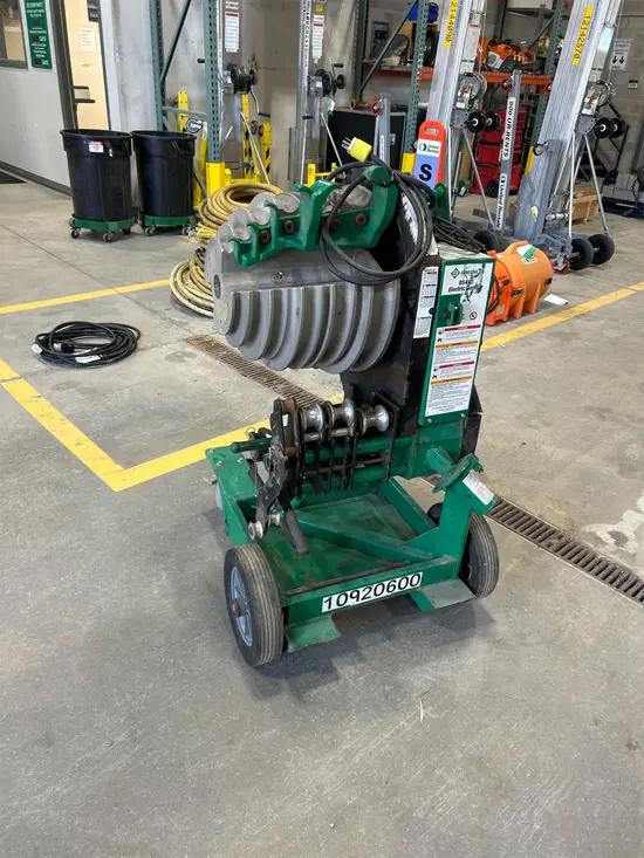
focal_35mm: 26
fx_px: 645
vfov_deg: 67.3
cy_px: 429
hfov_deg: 53.1
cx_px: 322
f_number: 1.5
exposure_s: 1/60
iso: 80
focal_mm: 5.7
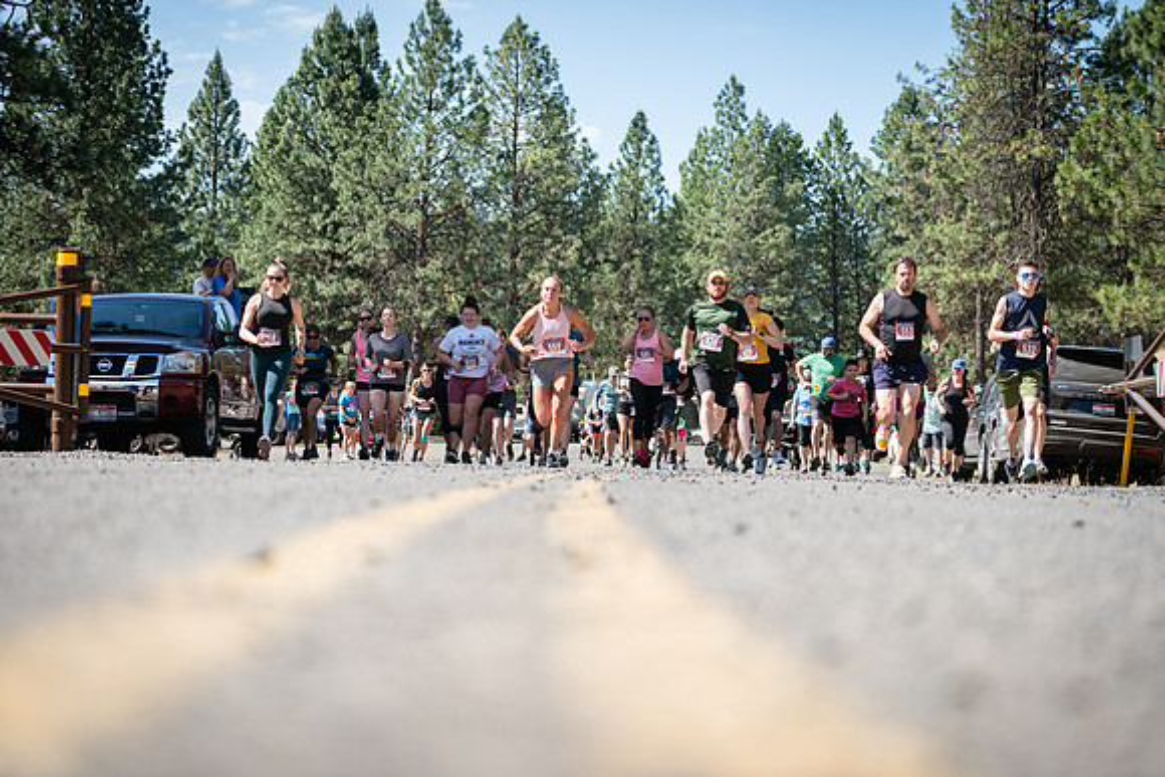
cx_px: 582
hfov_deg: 27.3
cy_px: 388
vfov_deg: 18.4
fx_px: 2395
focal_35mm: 74
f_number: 4
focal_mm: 74
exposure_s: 1/500
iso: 125
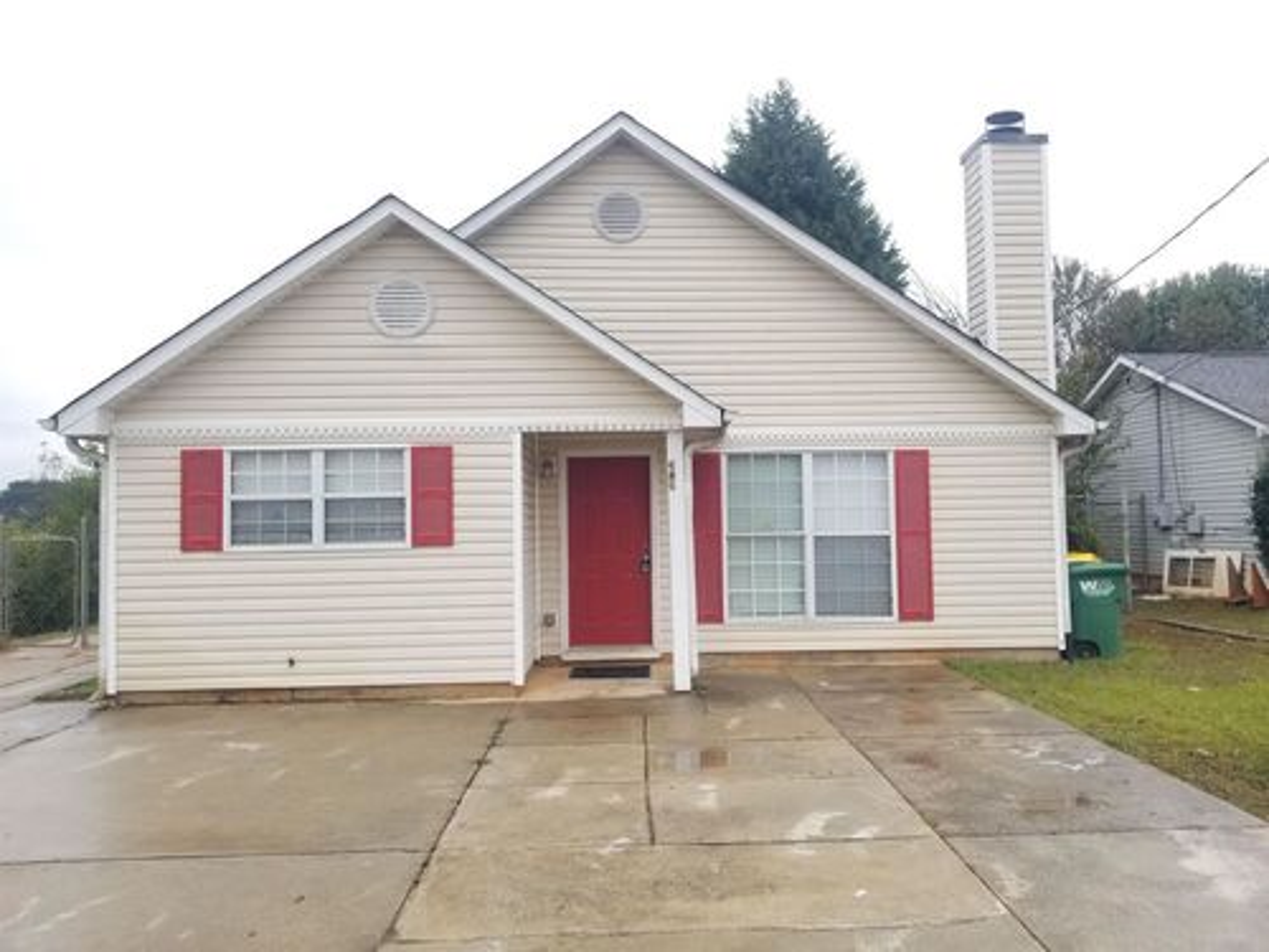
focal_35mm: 26
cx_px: 634
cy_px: 476
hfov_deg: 67.3
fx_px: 953
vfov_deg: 53.1
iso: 50
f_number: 1.7
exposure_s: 1/336
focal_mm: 4.3
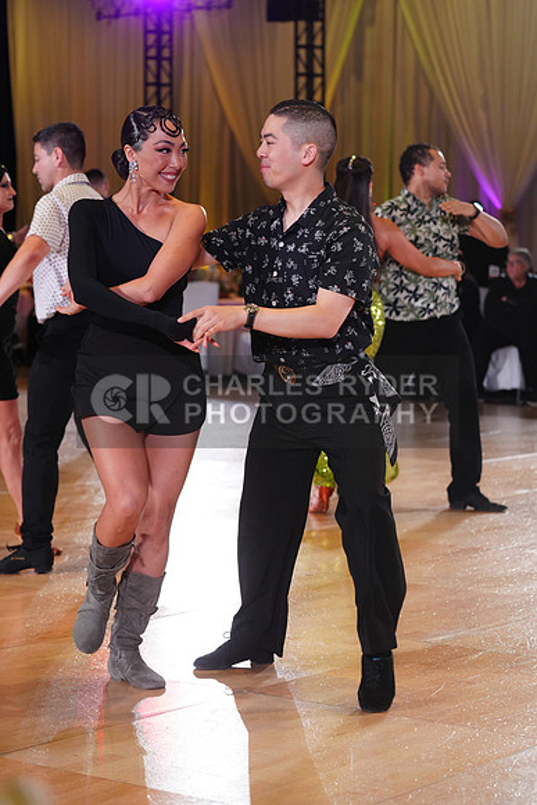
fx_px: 1968
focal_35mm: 88
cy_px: 402
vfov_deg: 23.1
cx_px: 268
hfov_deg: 15.5
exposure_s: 1/400
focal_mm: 88
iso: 1600
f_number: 4
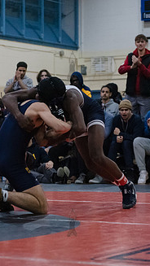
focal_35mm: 130
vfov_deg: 16.5
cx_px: 72
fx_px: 919
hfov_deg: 9.3
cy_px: 144
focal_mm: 70
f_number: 3.2
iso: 8000
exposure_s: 1/400
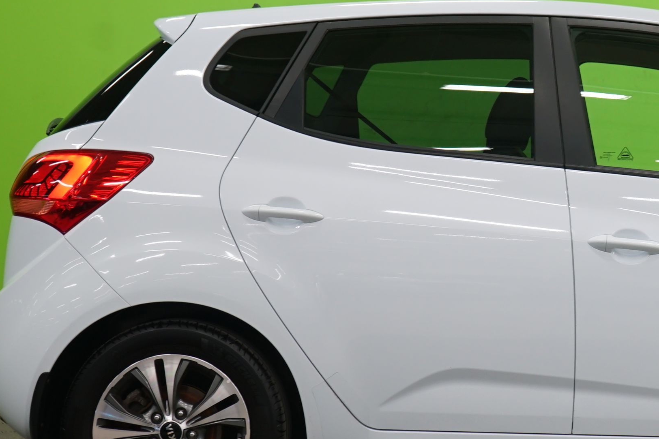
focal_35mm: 109
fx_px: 1995
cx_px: 646
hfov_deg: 18.3
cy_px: 191
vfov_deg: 12.6
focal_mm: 45
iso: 400
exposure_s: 1/13
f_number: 4.5
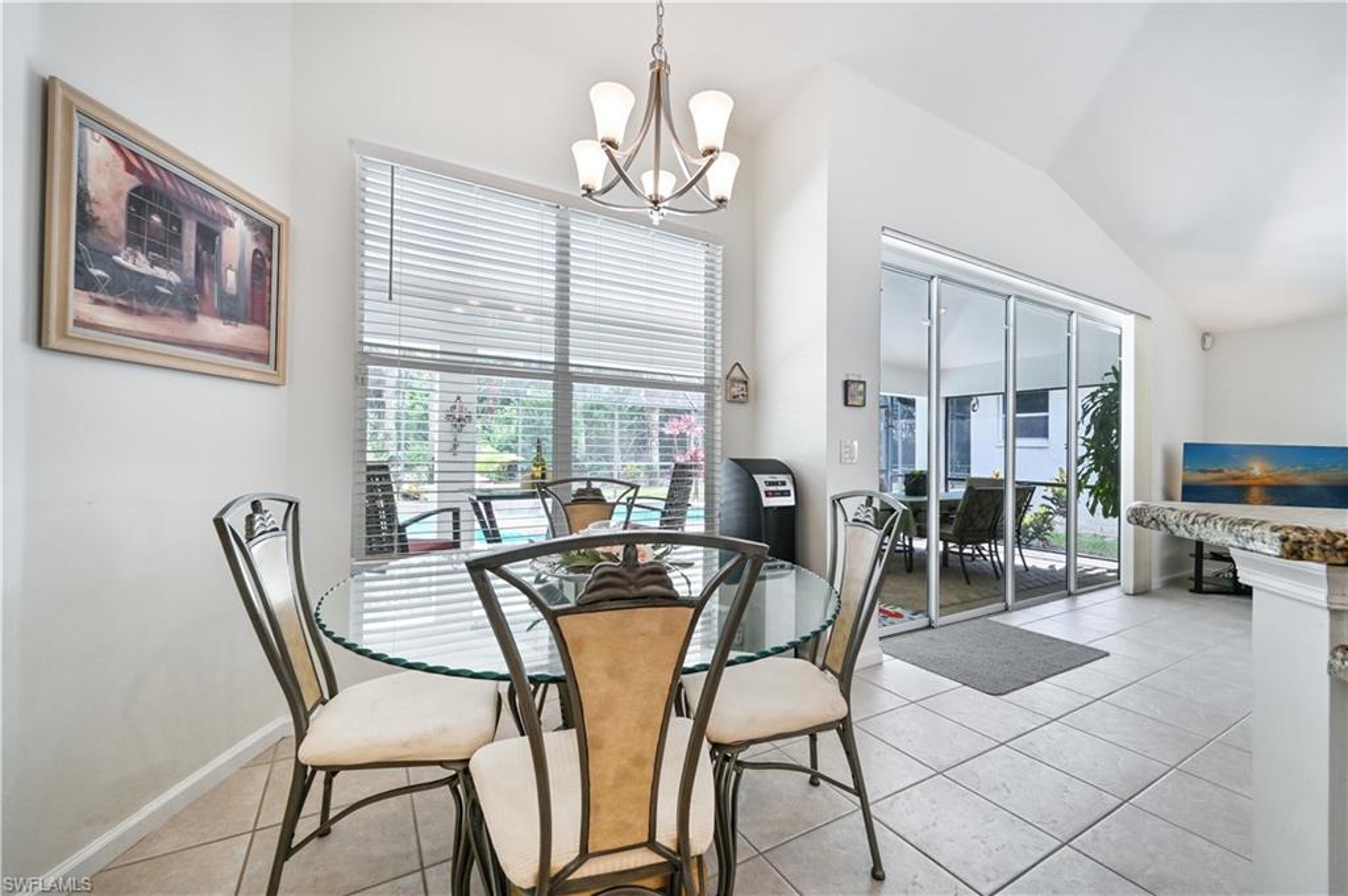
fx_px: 524
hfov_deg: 104.3
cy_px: 448
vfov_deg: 81.1
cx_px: 674
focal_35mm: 14
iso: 125
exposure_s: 1/6
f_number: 11
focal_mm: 14
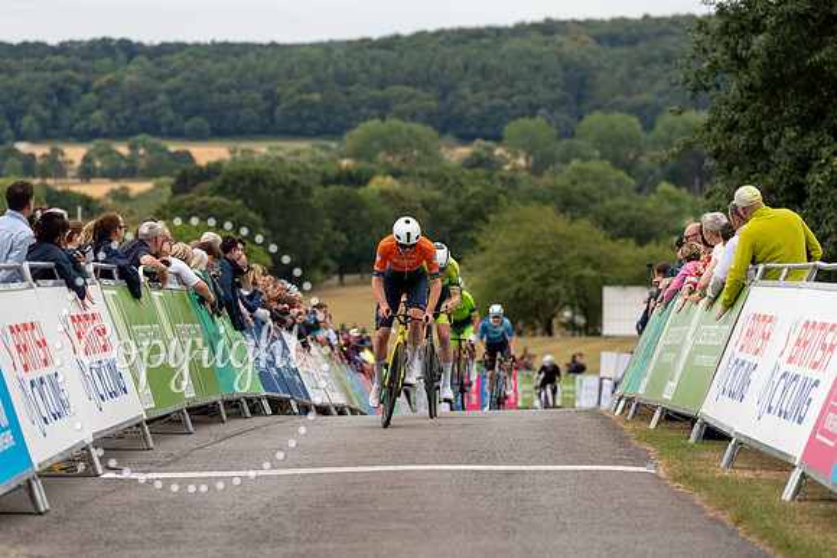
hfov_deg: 14.2
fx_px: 3372
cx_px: 418
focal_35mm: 145
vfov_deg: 9.5
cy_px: 279
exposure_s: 1/1000
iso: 640
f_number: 3.5
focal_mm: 145
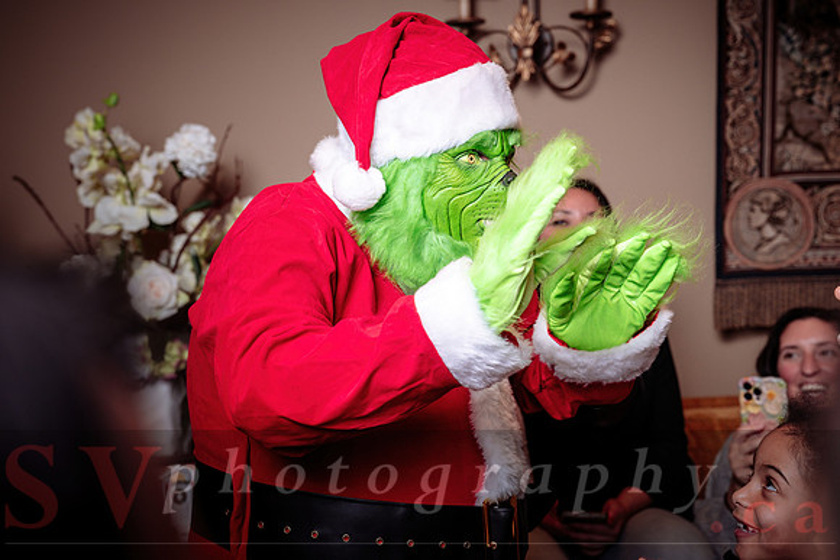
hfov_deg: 34.1
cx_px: 376
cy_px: 251
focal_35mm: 59
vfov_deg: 23.2
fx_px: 1367
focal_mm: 53
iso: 500
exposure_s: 1/200
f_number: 4.5
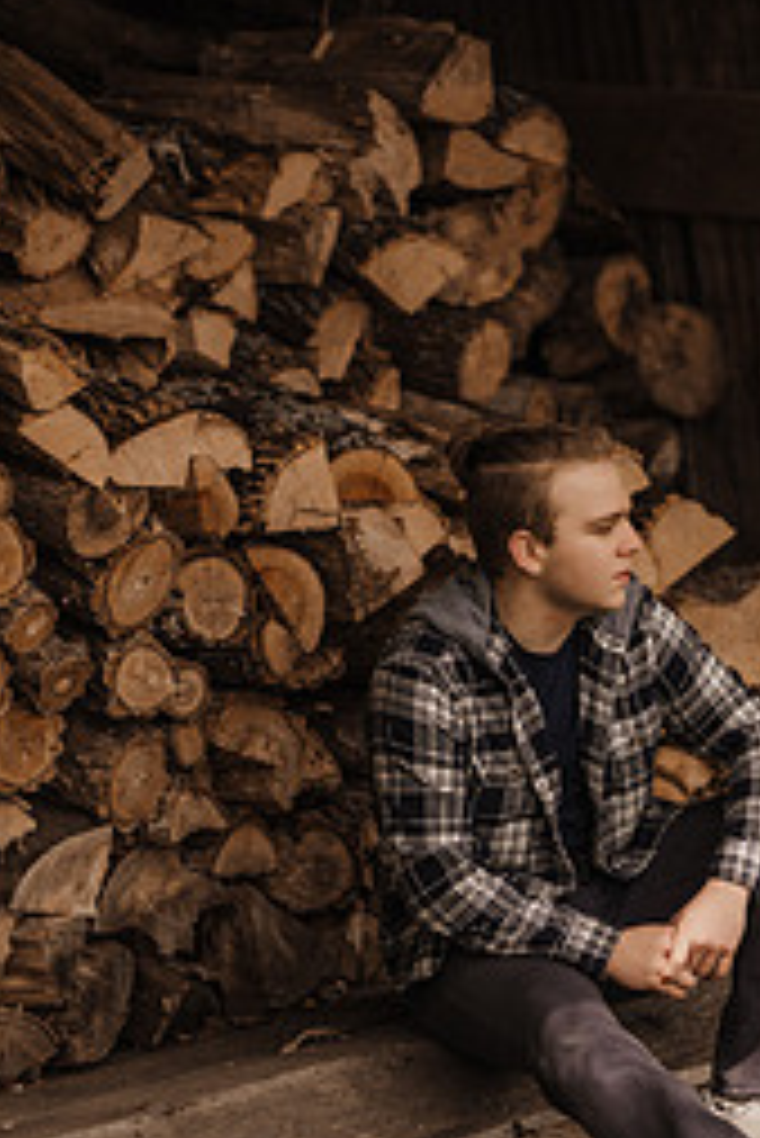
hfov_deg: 9.1
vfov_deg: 13.6
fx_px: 4775
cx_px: 585
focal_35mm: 151
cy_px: 589
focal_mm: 85
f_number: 1.6
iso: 125
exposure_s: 1/2000
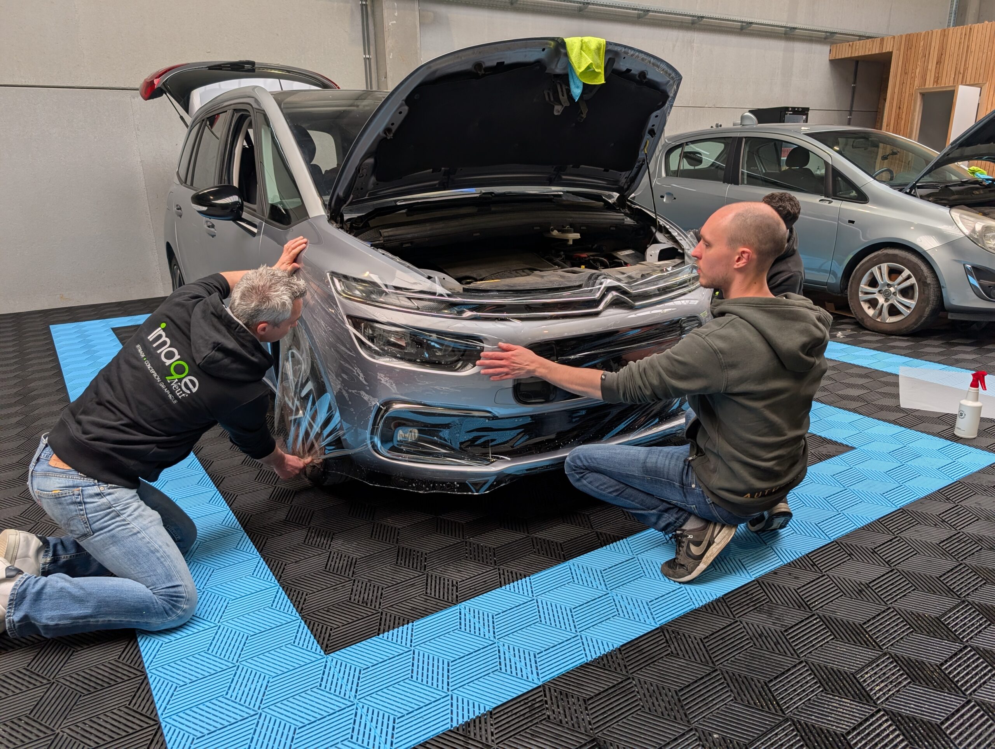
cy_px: 374
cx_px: 498
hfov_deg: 71.5
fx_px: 691
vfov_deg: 56.9
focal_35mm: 24
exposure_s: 1/630
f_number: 1.68
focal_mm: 6.9
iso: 20
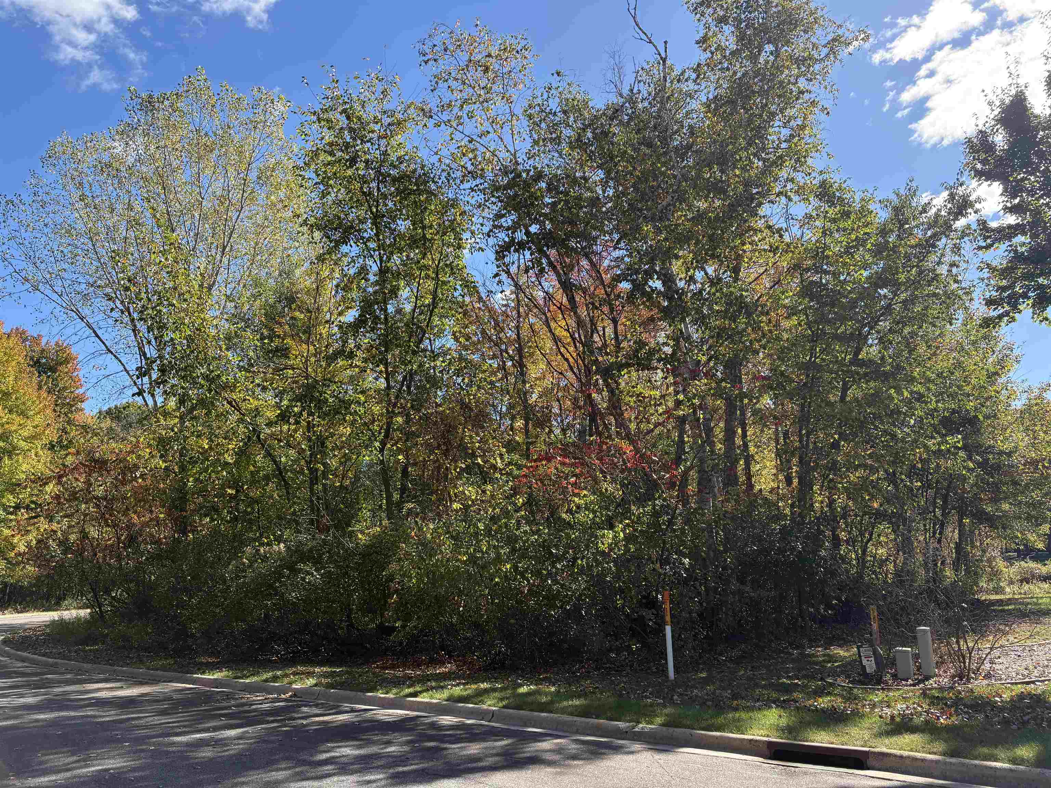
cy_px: 394
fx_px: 789
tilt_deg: +12.9
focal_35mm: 26
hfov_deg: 67.3
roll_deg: +1.8
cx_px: 526
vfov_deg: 53.1
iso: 64
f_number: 1.6
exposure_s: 1/1587
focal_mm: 5.96
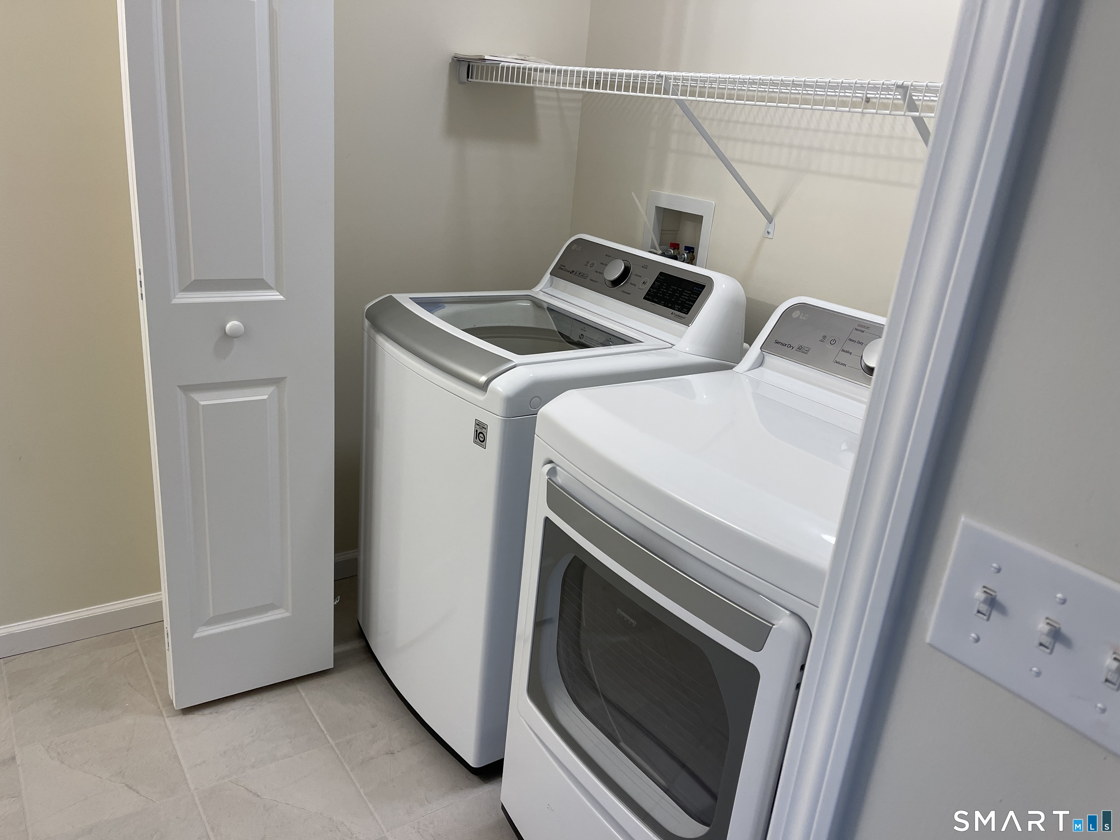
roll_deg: -5.6
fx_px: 809
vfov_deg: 54.9
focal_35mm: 25
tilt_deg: -20.7
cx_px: 560
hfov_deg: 69.4
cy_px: 420
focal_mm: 5.1
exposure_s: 1/120
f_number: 1.6
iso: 100
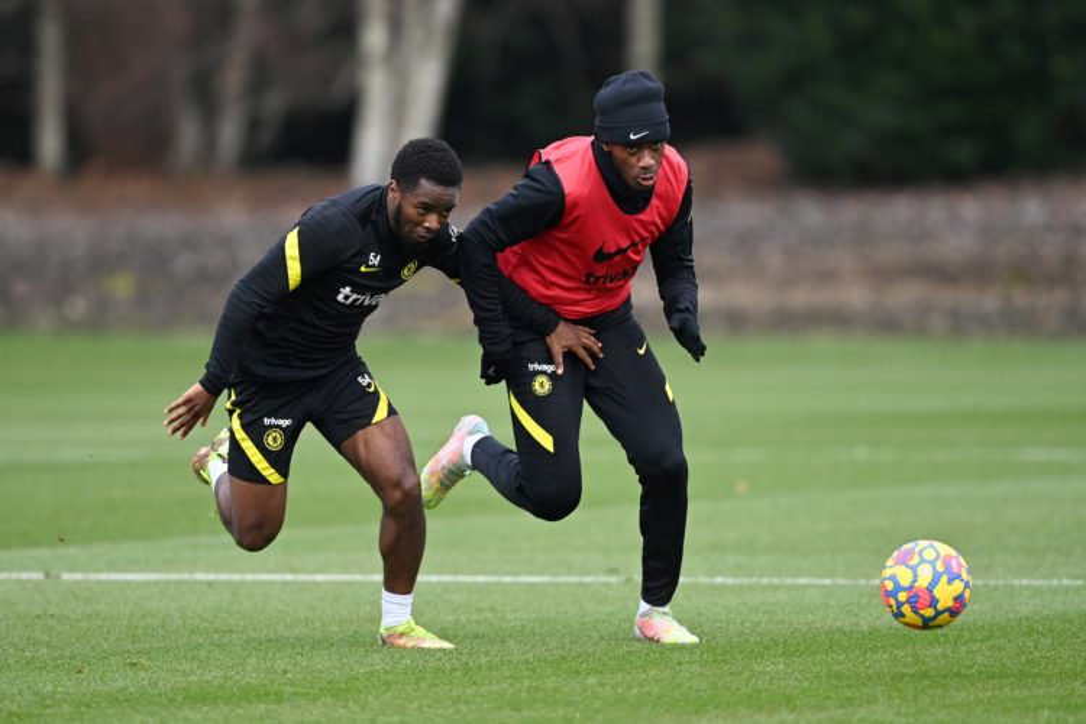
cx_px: 543
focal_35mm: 400
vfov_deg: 3.4
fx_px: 12066
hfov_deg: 5.2
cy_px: 362
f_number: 2.8
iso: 800
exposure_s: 1/2000
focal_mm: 400
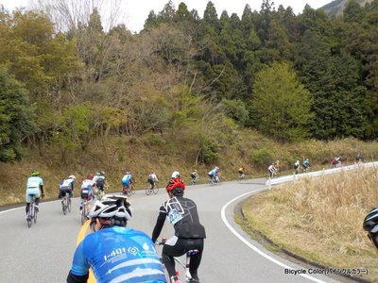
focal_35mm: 30
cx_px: 189
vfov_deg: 46.8
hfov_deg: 60.0
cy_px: 142
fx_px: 328
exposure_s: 1/500
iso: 125
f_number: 3.3
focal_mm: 4.1
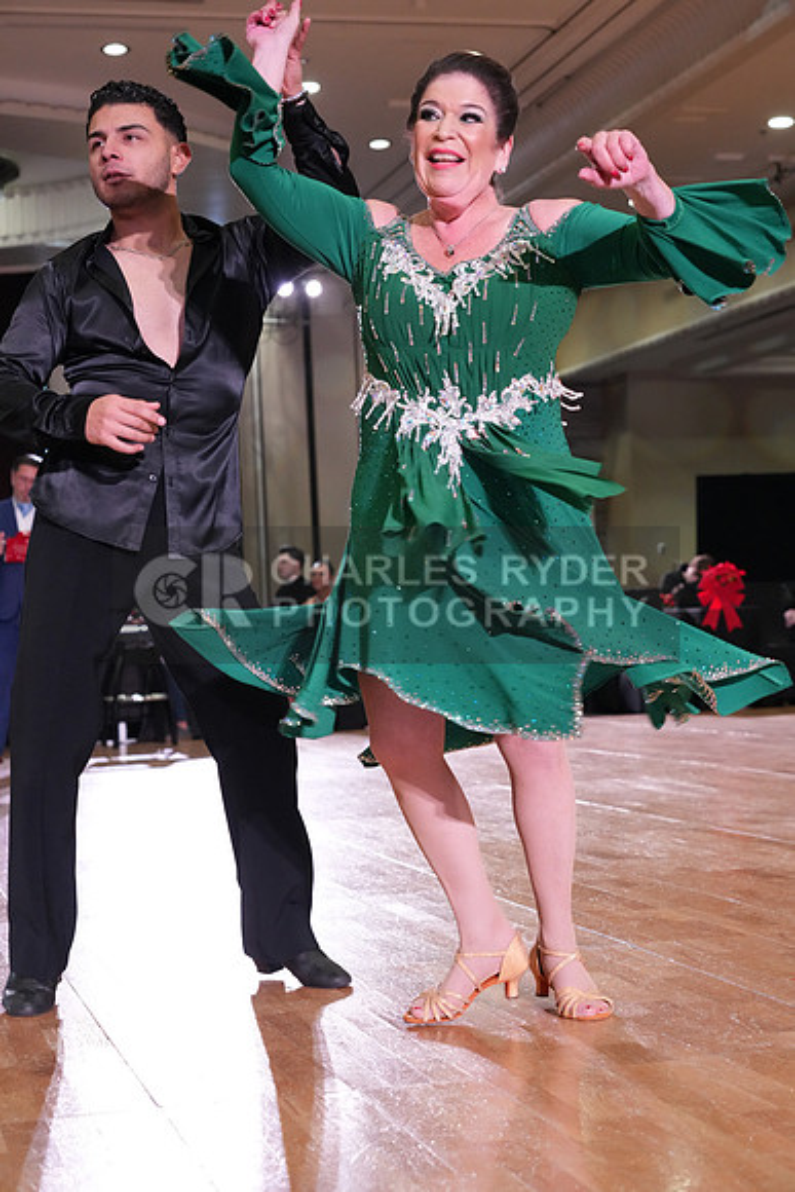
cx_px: 398
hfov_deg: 22.3
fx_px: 2019
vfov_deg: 32.9
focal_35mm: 61
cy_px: 596
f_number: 5
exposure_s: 1/320
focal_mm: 61
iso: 5000
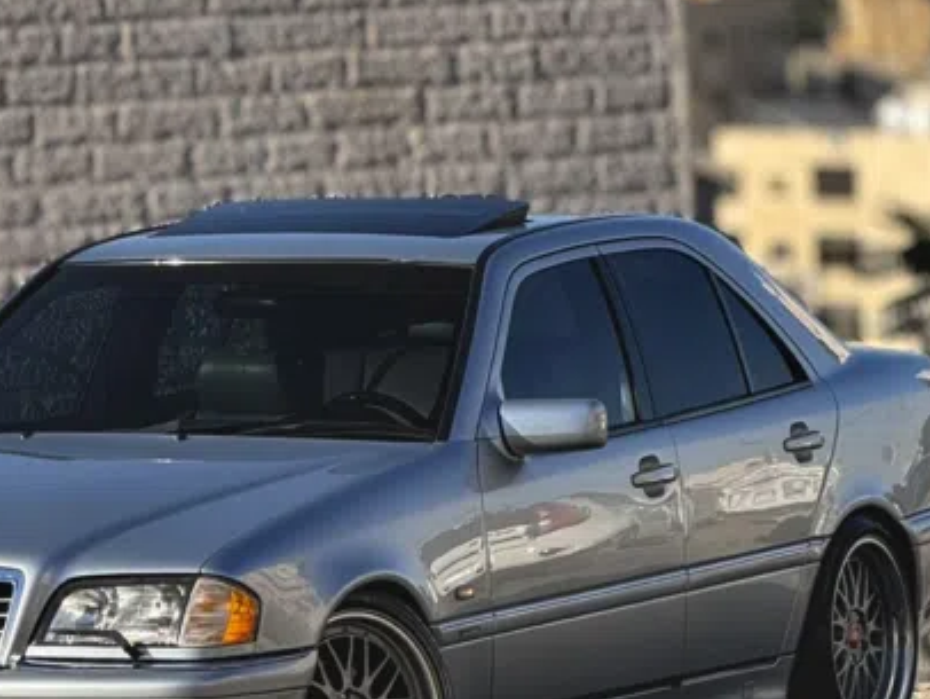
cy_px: 300
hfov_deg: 10.4
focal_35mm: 189
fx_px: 5081
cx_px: 295
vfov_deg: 7.9
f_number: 2.8
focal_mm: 15.66
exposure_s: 1/1130
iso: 50
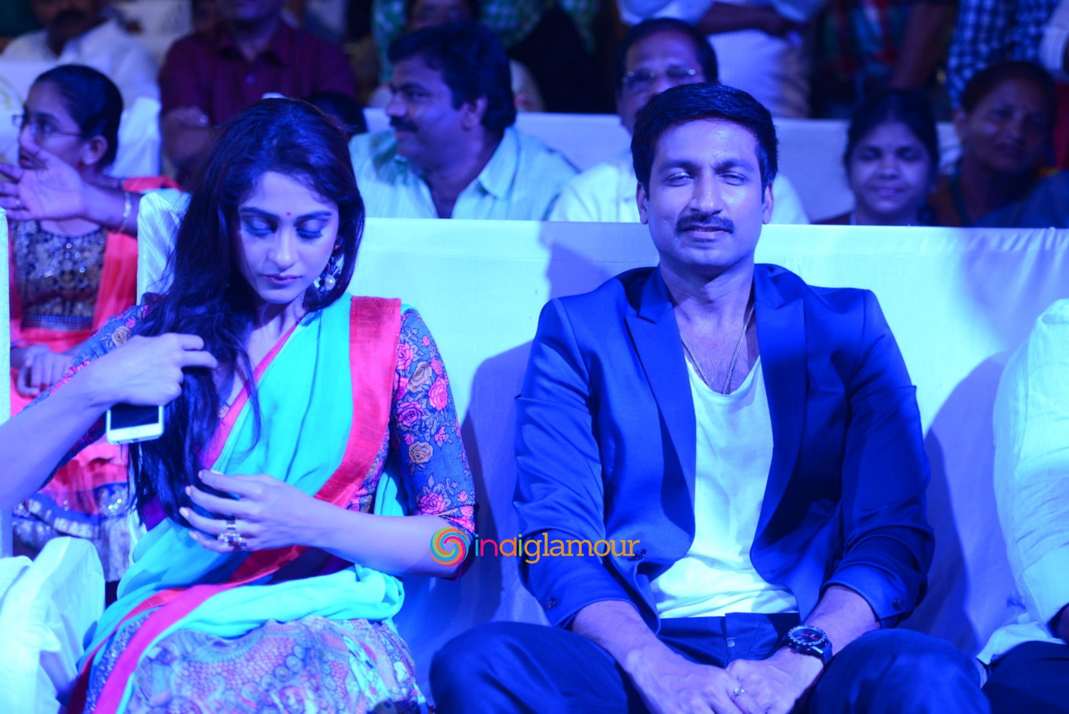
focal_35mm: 90
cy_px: 357
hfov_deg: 22.6
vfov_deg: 15.2
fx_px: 2673
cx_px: 534
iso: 800
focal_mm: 90
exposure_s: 1/160
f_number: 4.5
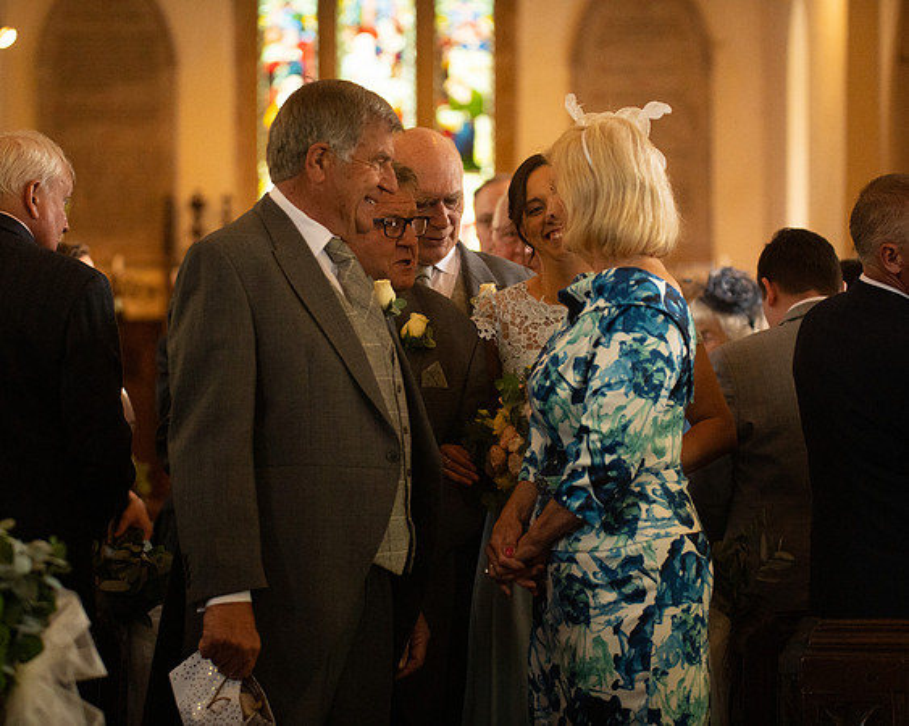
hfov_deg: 14.2
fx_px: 3639
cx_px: 408
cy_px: 363
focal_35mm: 135
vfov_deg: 11.4
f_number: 2.8
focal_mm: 120
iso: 5000
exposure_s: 1/400
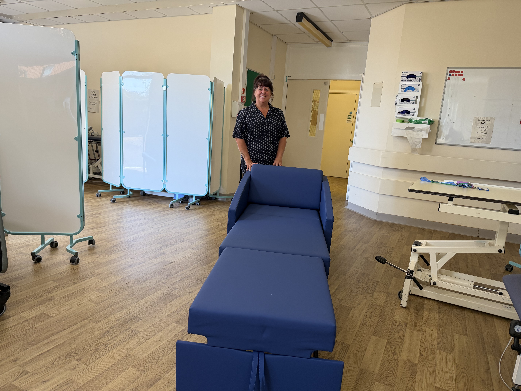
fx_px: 361
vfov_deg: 56.8
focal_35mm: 24
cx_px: 260
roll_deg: -3.6
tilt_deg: -11.3
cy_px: 196
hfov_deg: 71.6
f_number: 1.78
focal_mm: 6.76
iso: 125
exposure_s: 1/121
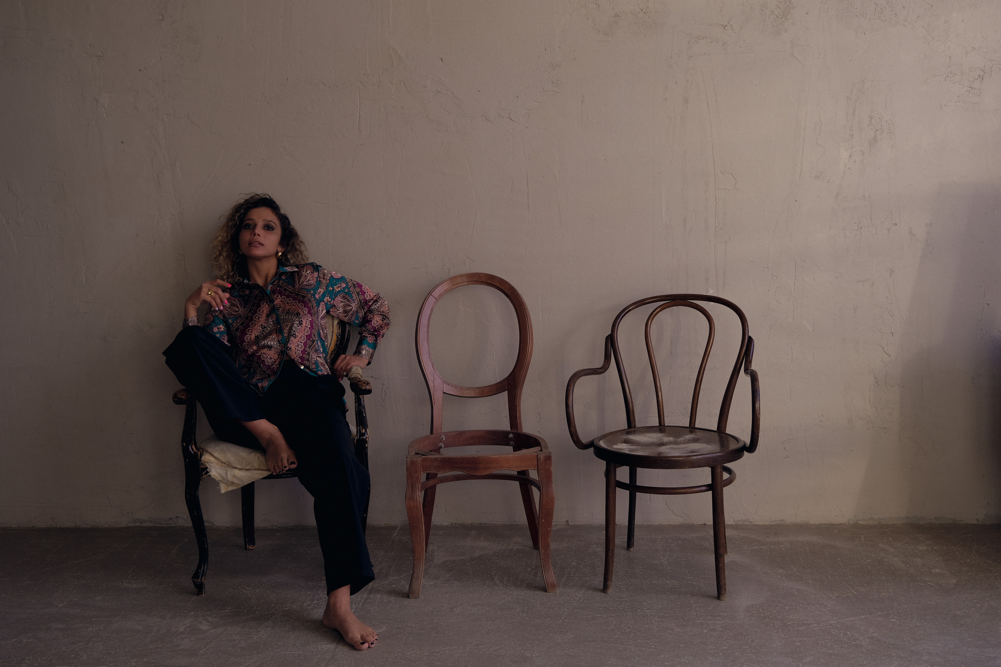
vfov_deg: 37.9
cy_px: 334
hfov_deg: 54.4
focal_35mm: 35
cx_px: 500
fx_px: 973
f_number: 4
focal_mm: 23.5
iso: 200
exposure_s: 1/35
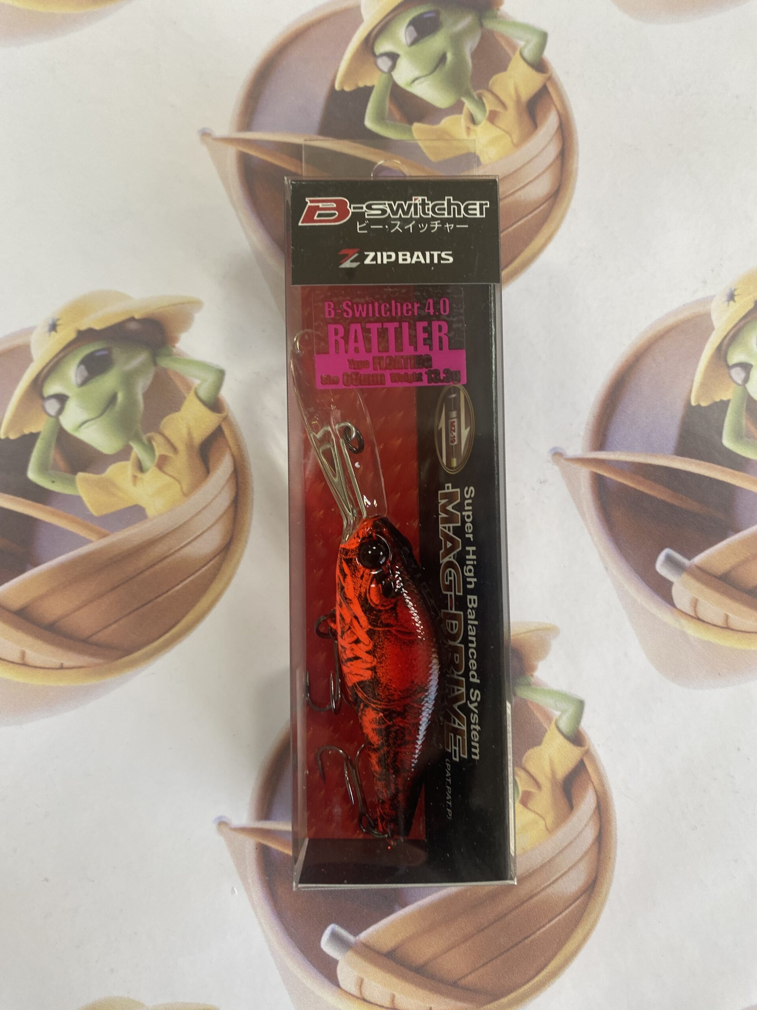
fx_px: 758
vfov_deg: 67.3
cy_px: 505
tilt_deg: -86.1
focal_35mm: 26
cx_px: 378
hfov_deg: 53.1
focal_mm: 4.25
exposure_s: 1/60
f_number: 1.8
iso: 64
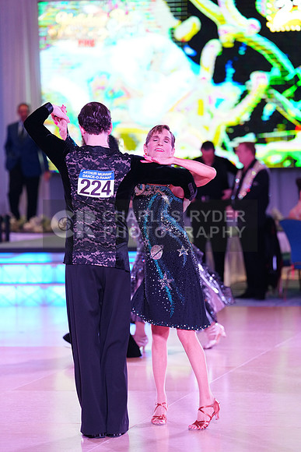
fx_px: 1529
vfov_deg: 16.8
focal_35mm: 122
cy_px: 226
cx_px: 150
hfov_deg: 11.2
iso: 2500
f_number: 2.8
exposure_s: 1/500
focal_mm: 122
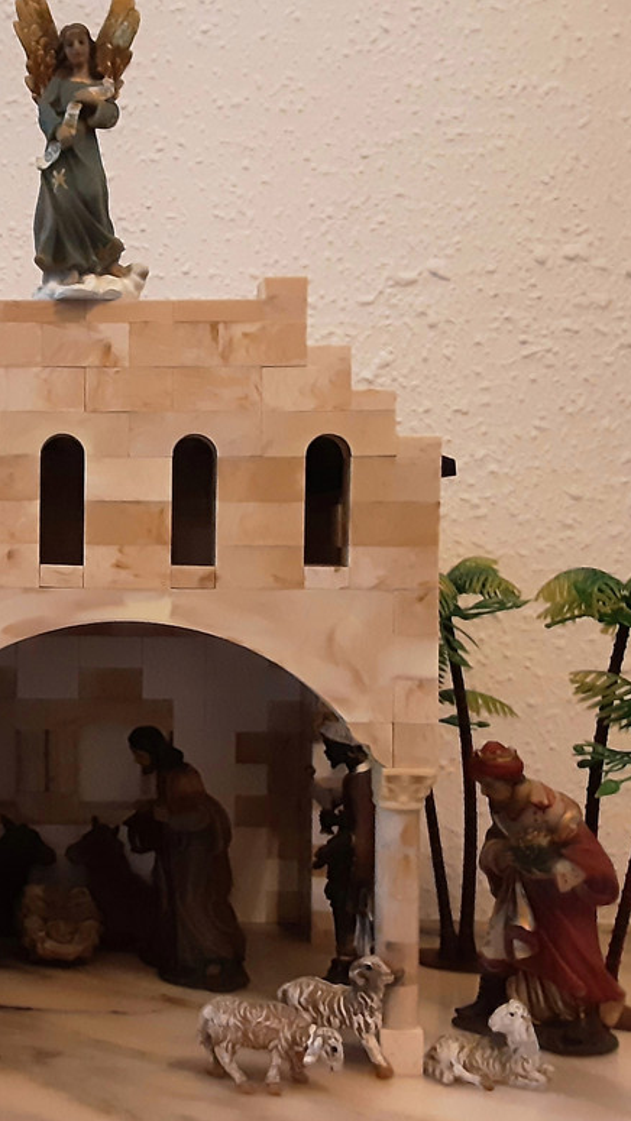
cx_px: 53
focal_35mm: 42
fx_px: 1249
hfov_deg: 27.3
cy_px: 555
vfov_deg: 48.4
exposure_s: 1/20
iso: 500
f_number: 1.9
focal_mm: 2.9
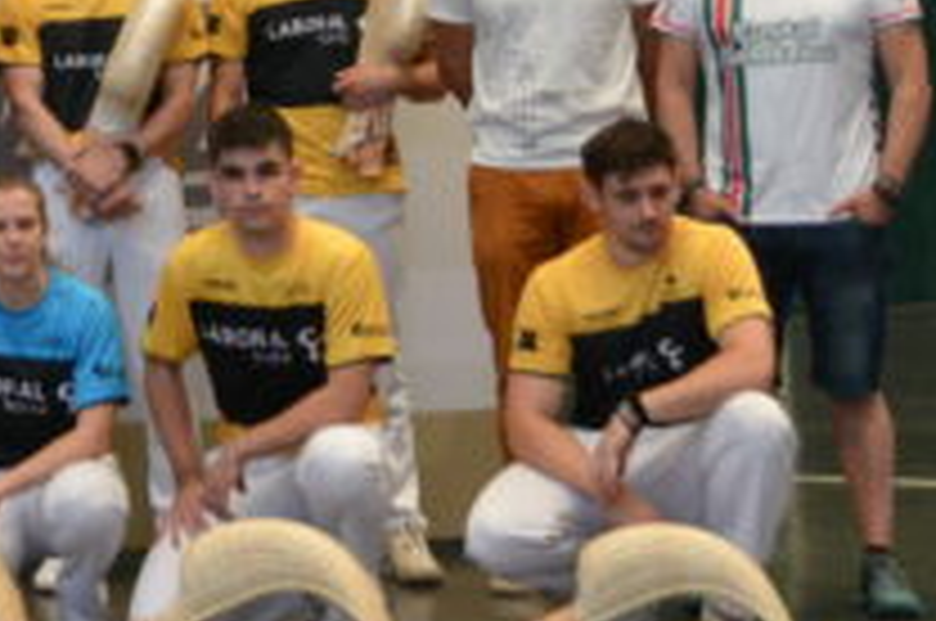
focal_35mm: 143
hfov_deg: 14.1
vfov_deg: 9.3
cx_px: -94
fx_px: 3712
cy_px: -292
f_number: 3.8
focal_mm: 22
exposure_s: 1/500
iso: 1400
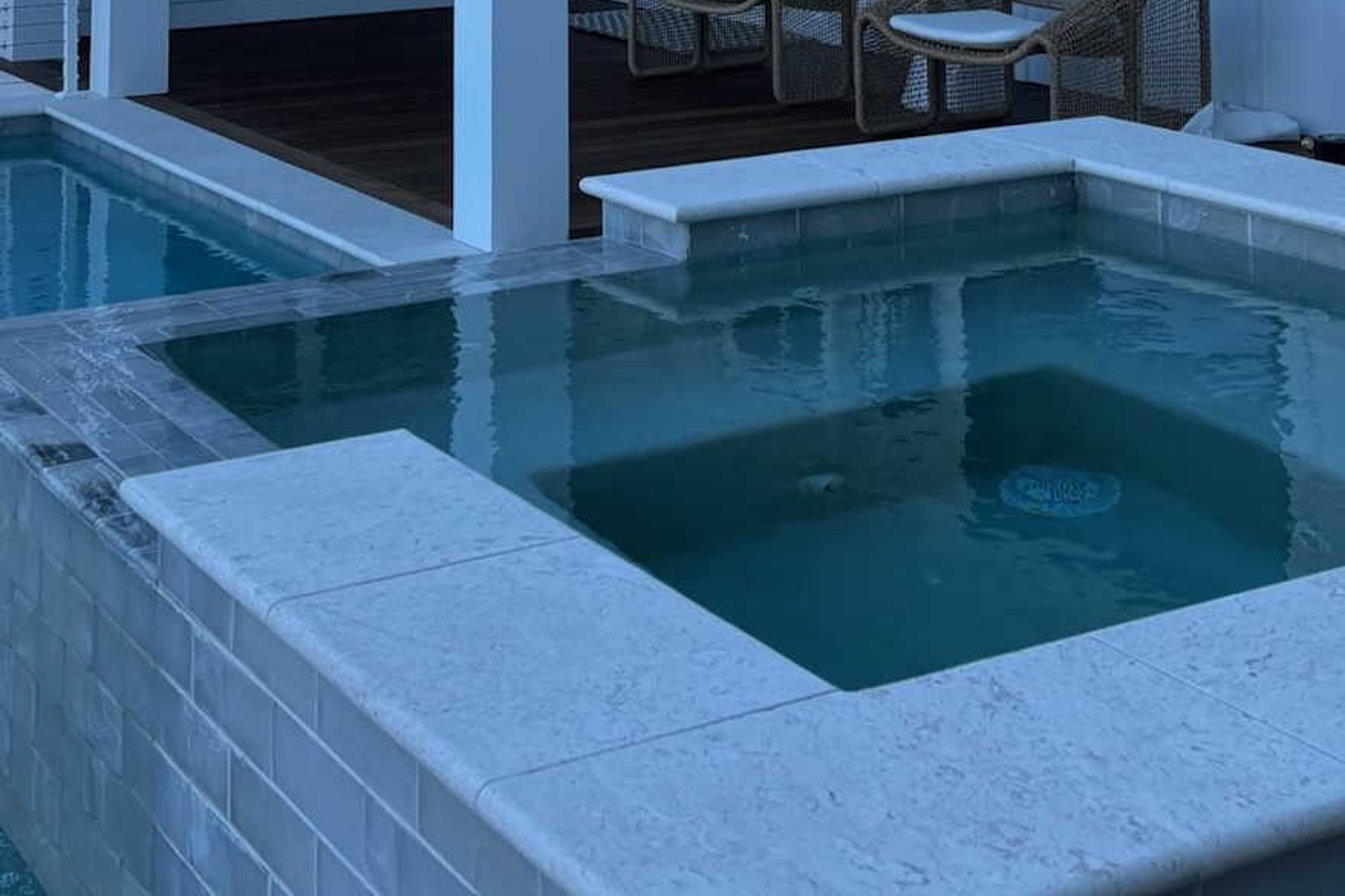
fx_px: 2354
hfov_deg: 31.9
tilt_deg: +6.2
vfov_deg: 18.6
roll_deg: +0.3
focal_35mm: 63
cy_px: -523
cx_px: 661
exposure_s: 1/918
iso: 50
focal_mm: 5.96
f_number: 1.6
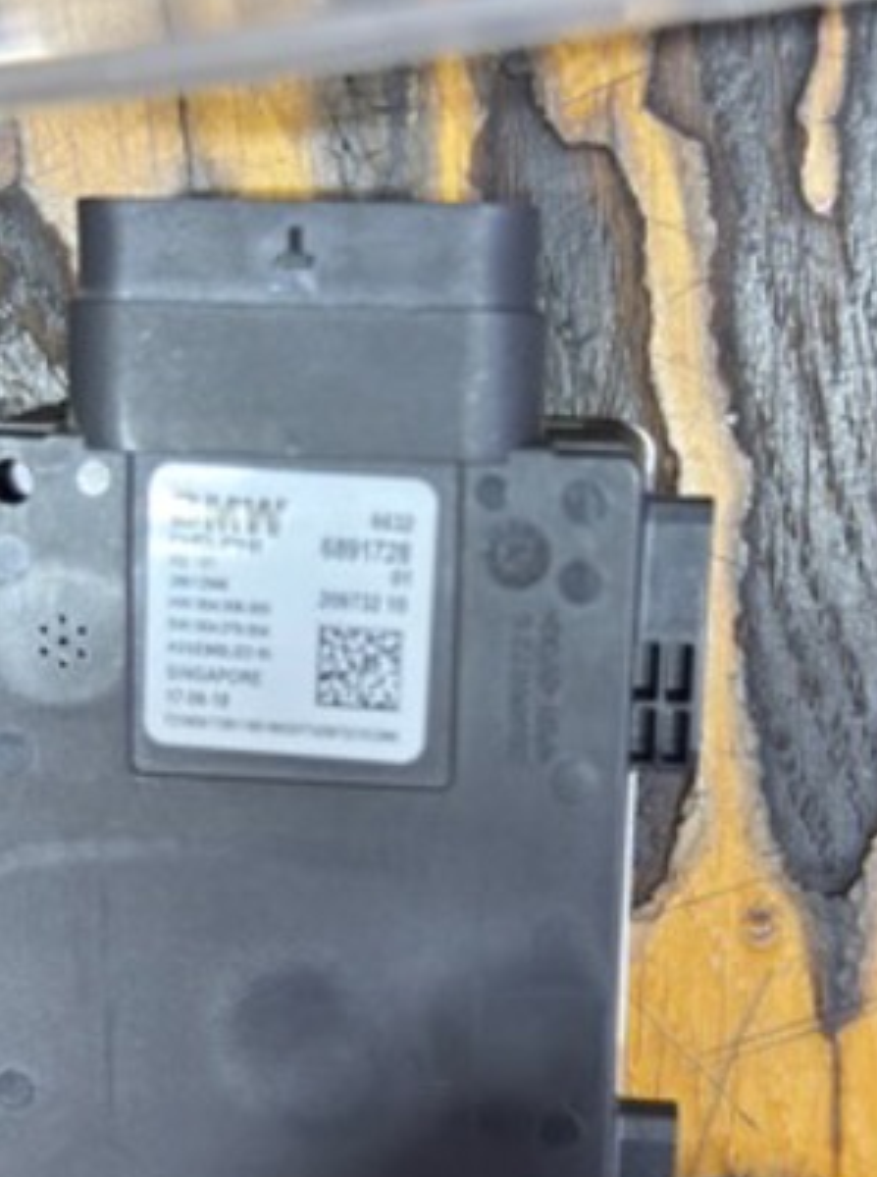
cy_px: 609
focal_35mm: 48
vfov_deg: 39.7
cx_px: 380
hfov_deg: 30.1
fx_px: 1628
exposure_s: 1/33
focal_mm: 6.76
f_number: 1.78
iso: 200
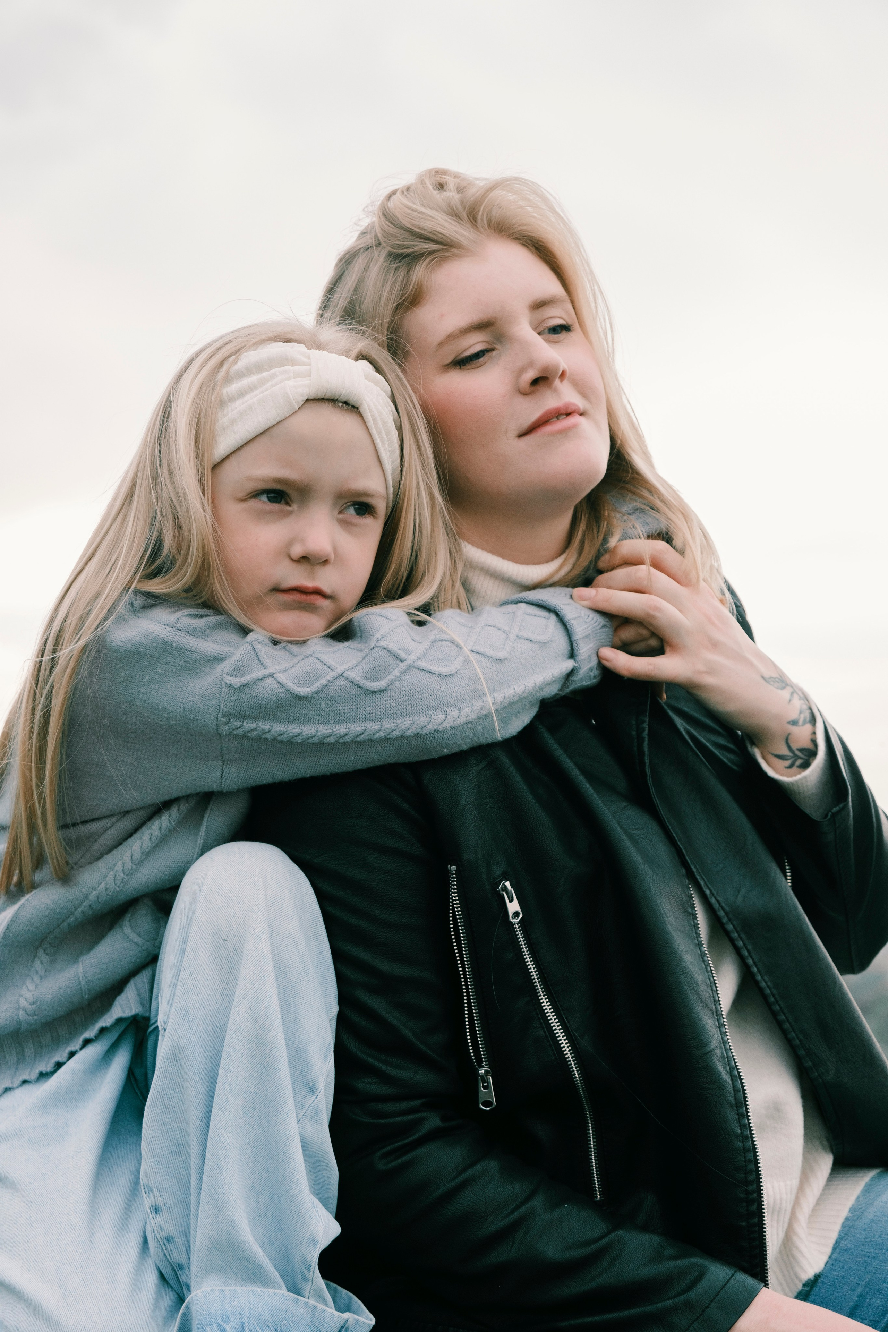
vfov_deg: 32.4
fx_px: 2294
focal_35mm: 62
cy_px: 666
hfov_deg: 21.9
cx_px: 444
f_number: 4
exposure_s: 1/500
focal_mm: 41.1
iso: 800
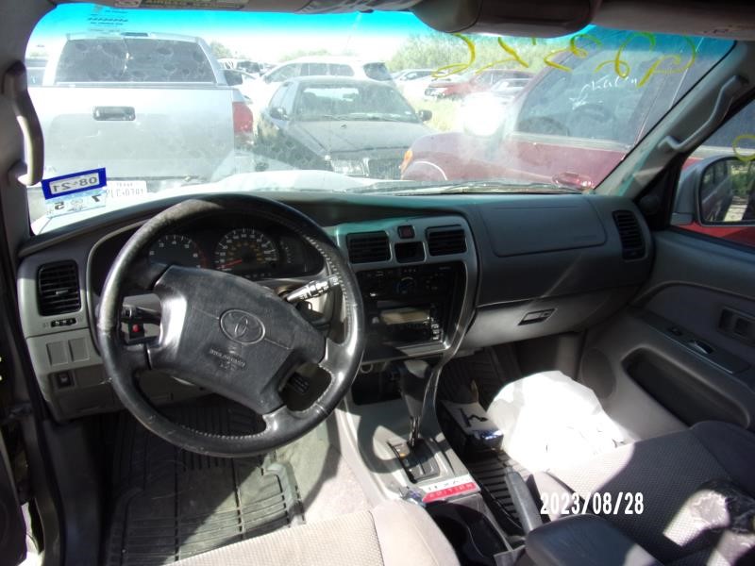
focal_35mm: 24
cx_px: 378
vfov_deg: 56.8
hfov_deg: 71.6
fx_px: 523
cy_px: 283
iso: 80
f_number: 3.3
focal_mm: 4.3
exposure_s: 1/280
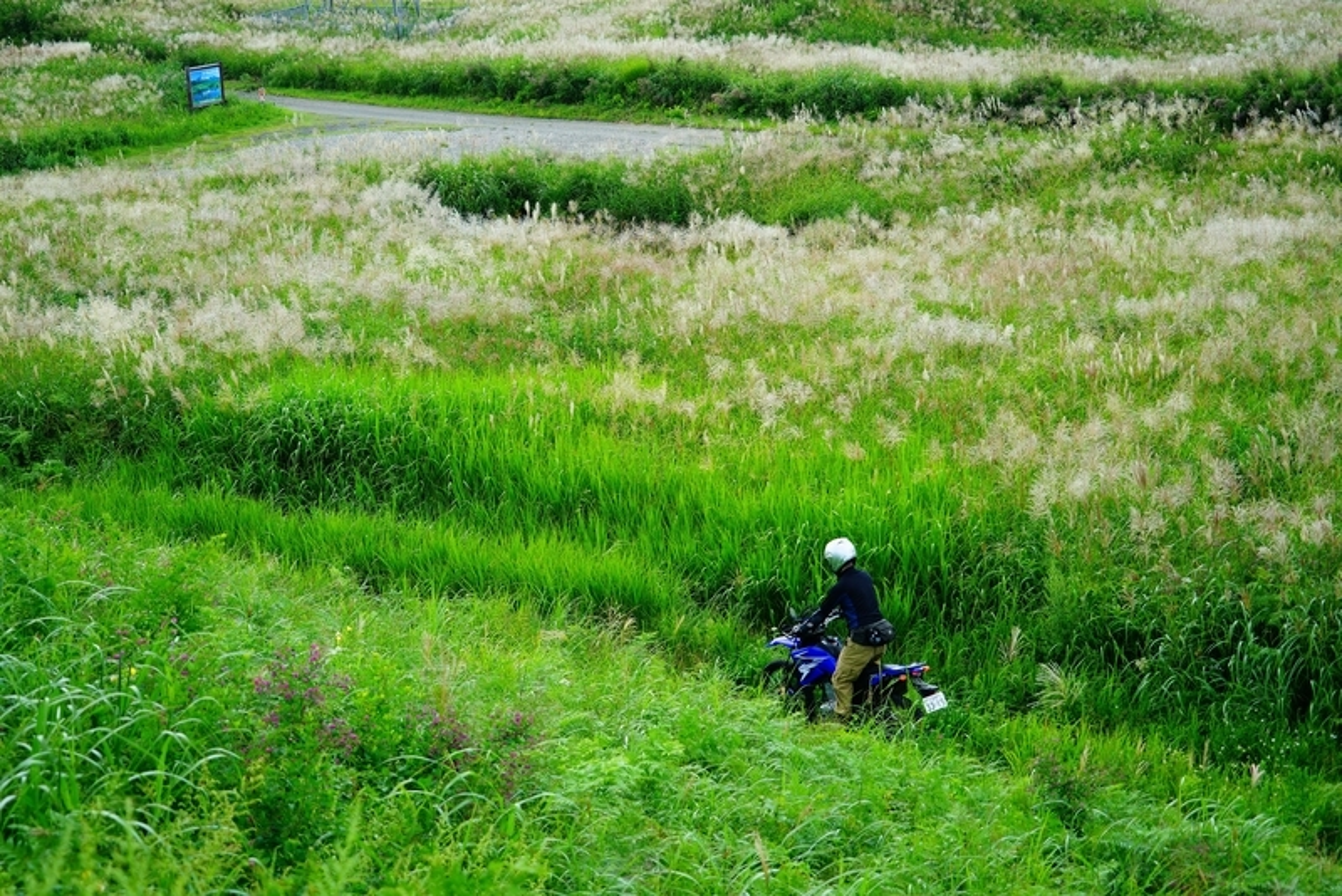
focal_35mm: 59
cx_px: 671
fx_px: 2200
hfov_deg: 33.9
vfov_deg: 23.0
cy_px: 448
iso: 640
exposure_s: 1/1000
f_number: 5
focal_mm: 59
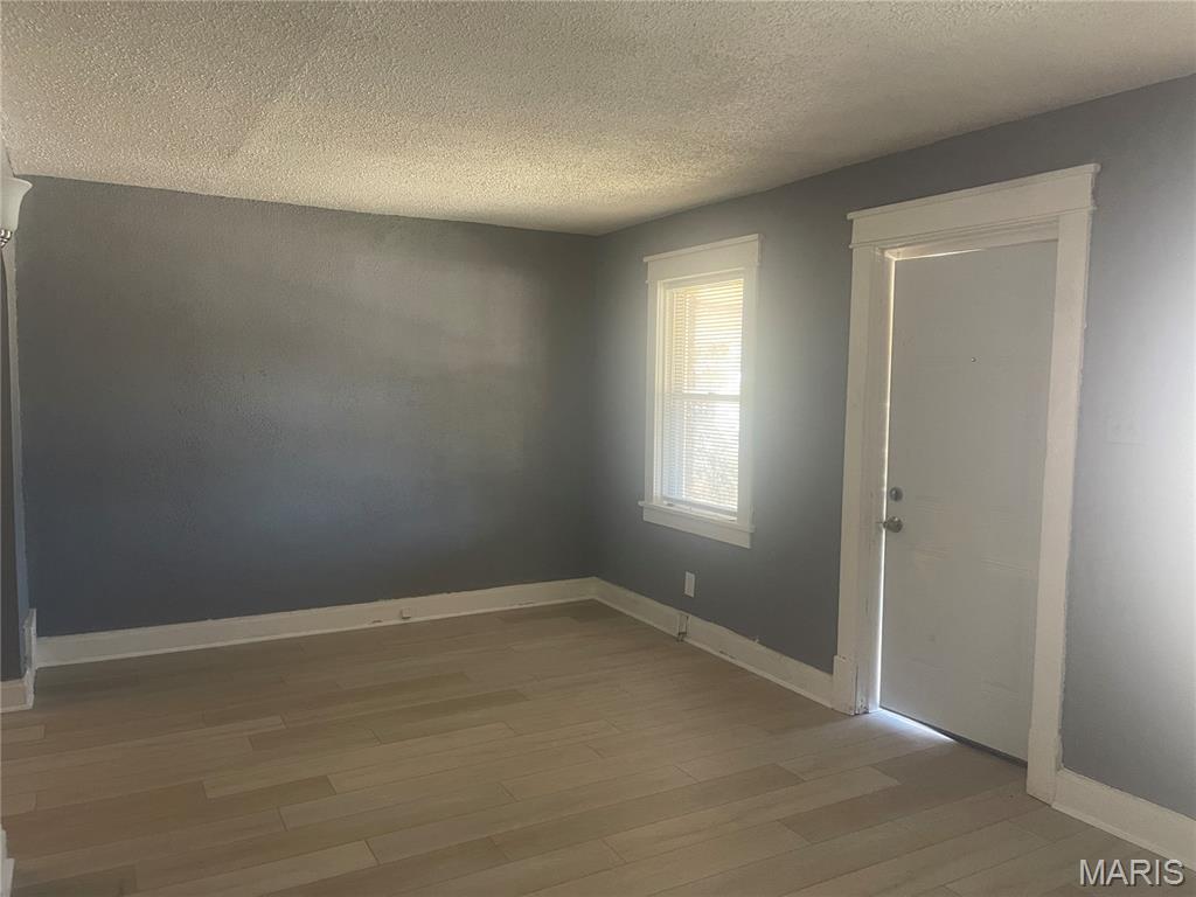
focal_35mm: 25
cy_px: 448
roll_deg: -0.8
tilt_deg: -6.2
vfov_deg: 54.9
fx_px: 864
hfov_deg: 69.4
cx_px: 598
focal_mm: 5.1
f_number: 1.6
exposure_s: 1/60
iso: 320
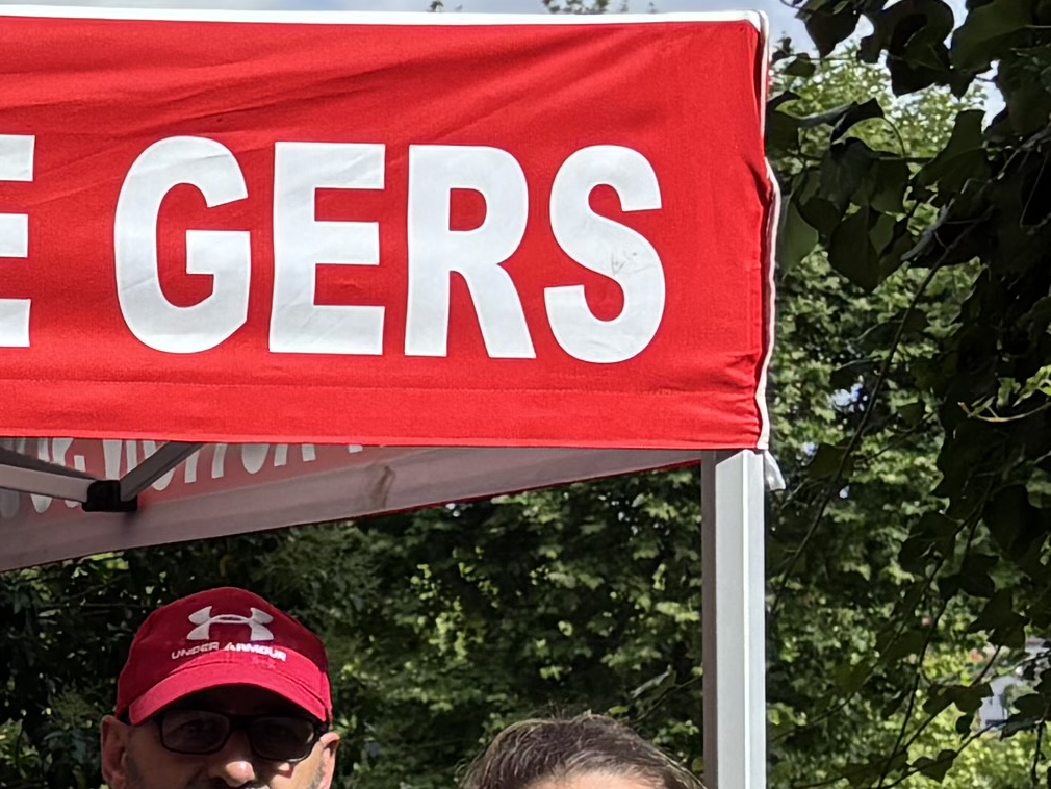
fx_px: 4464
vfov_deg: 9.9
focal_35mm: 147
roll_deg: +0.7
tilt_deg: -1.5
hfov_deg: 11.6
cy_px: 990
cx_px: -1254
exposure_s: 1/1499
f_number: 1.6
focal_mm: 5.96
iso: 50
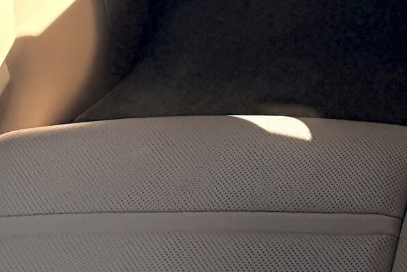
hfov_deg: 16.5
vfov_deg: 11.3
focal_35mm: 107
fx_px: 1210
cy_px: -317
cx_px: 699
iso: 100
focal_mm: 6.76
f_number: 1.78
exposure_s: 1/622
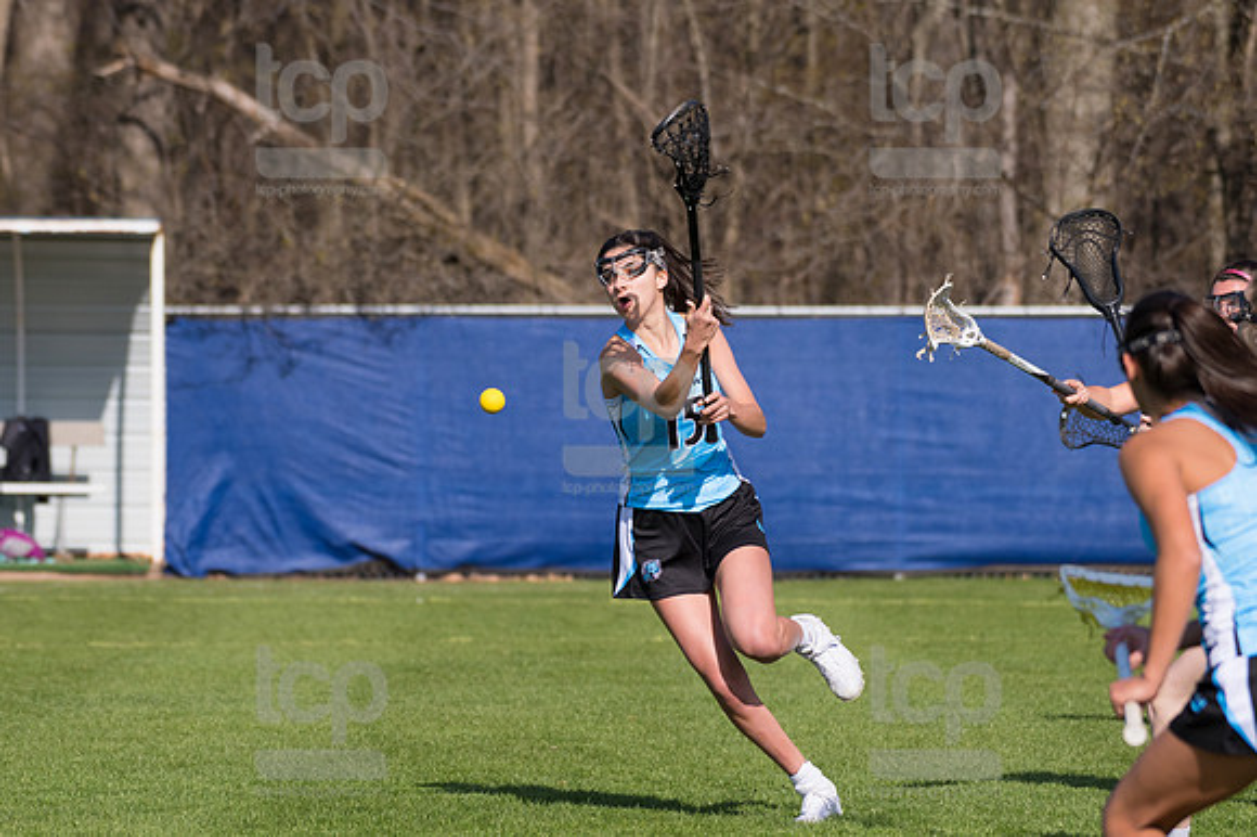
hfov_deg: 6.2
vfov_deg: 4.2
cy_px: 418
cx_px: 628
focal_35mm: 330
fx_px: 11515
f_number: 5.6
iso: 320
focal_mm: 220
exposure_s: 1/2000
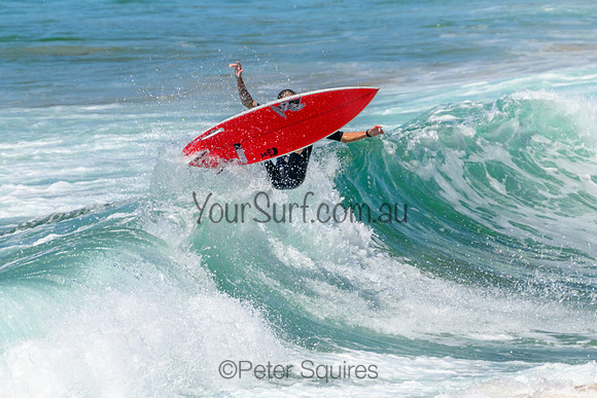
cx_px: 288
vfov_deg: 1.3
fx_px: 18255
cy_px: 207
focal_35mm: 1101
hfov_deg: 1.9
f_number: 11
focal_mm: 800
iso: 720
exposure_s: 1/2000
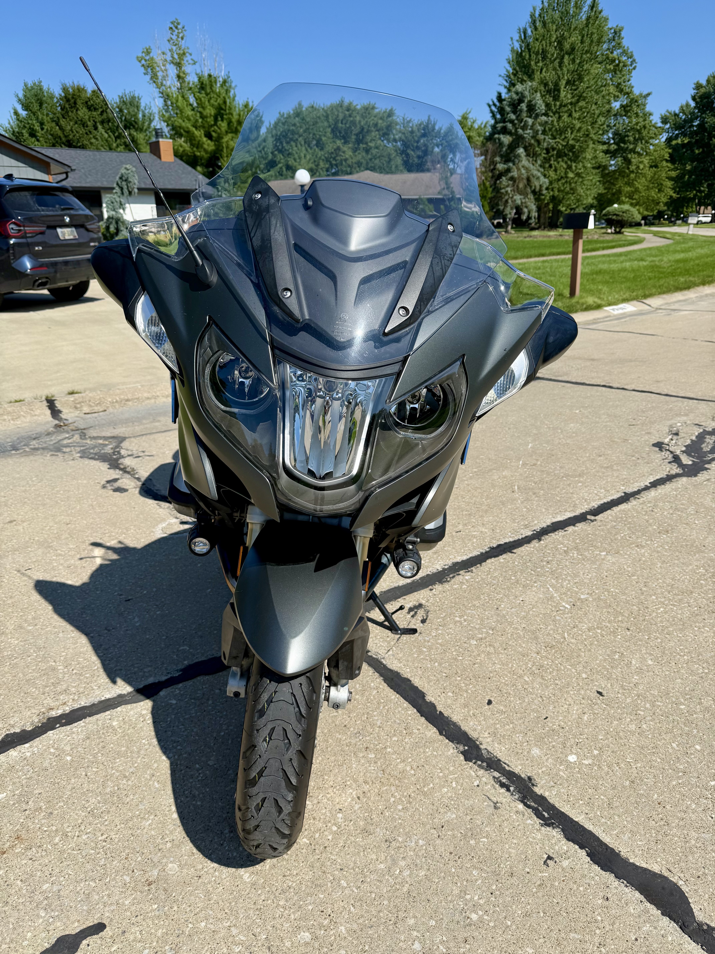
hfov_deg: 56.8
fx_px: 661
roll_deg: +0.5
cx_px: 358
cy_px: 477
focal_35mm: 24
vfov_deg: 71.6
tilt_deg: -20.6
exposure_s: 1/4975
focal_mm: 6.76
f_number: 1.78
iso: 80
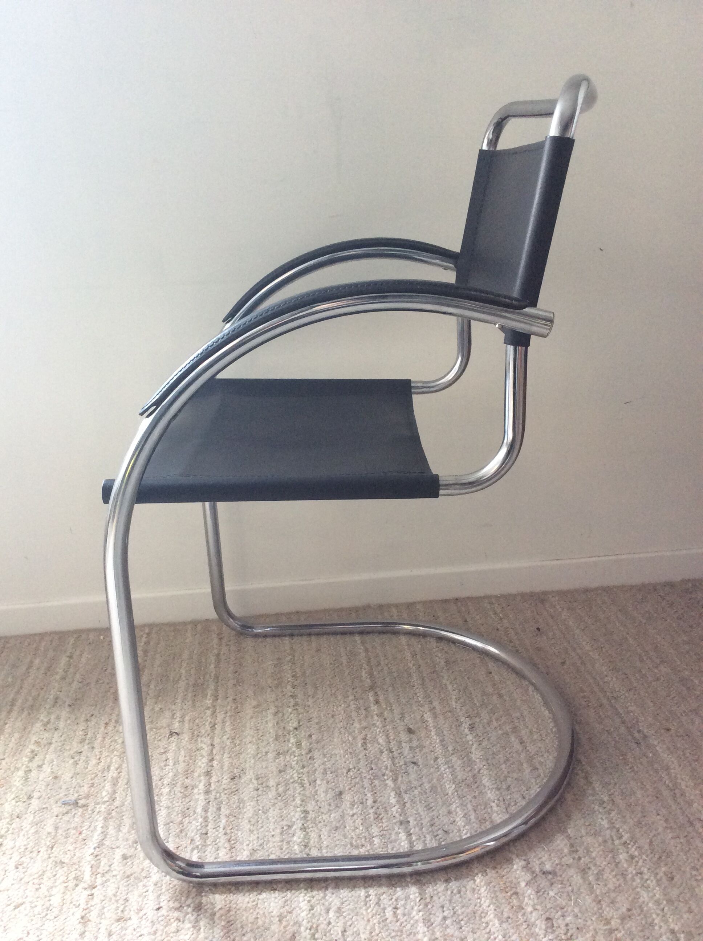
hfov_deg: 44.1
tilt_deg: -19.4
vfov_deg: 56.9
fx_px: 869
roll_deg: +2.4
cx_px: 352
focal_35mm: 32
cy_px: 470
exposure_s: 1/25
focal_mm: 3.3
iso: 100
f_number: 2.4
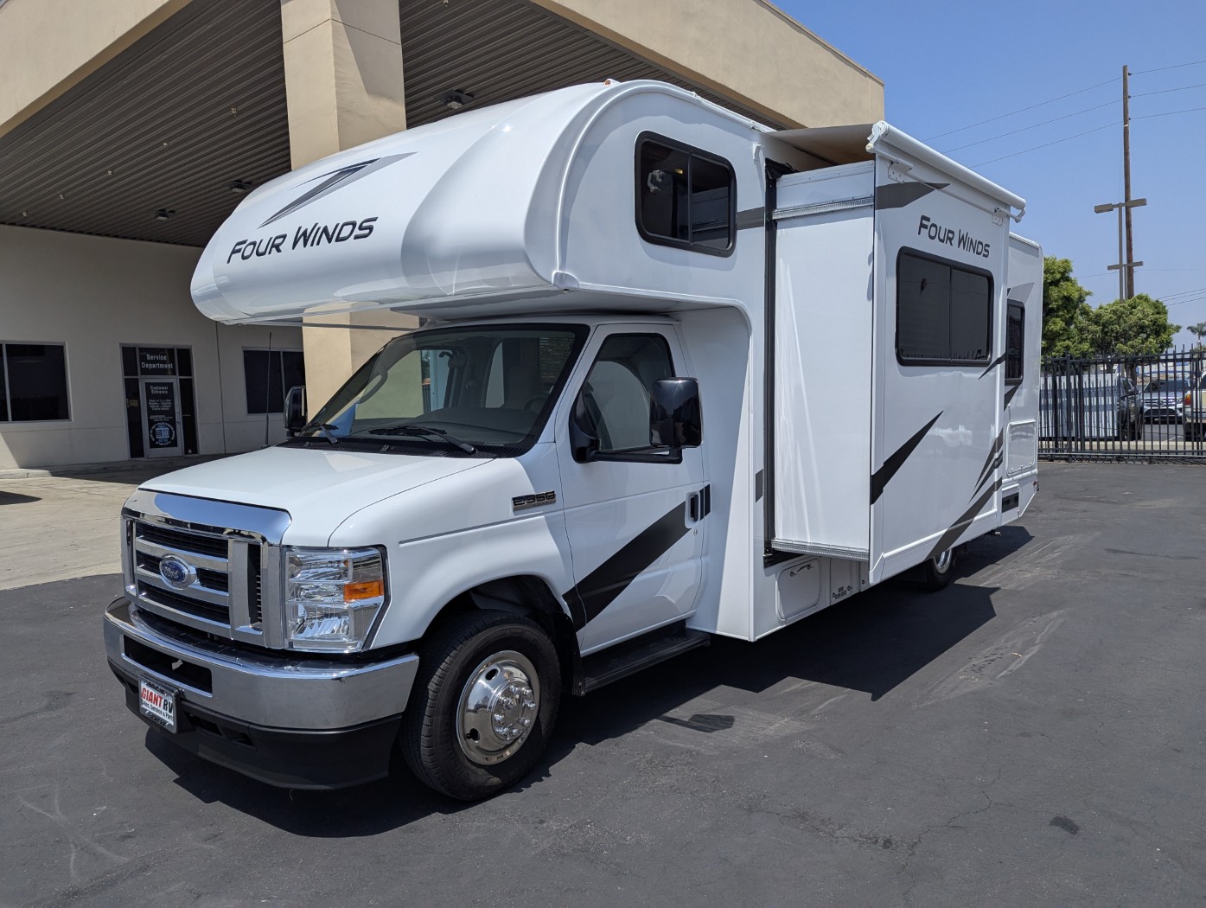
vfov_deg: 56.9
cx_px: 603
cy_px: 454
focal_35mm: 24
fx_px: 837
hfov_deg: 71.5
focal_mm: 6.81
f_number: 1.85
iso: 50
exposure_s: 1/5376
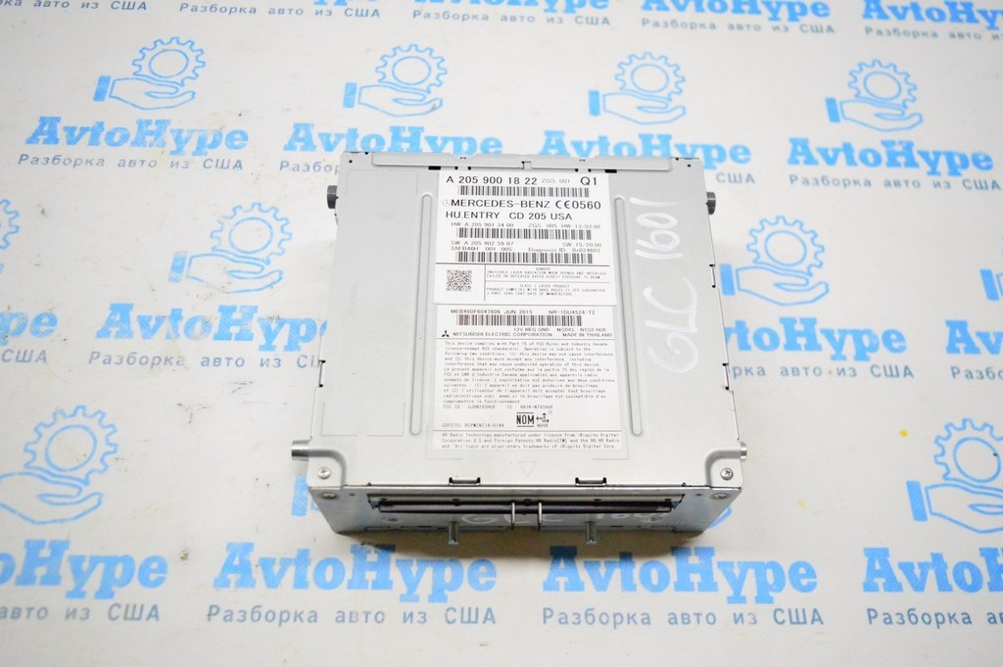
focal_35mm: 30
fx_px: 835
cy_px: 334
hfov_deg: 62.0
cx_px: 502
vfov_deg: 43.5
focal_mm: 20
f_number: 3.8
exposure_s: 1/800
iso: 6400
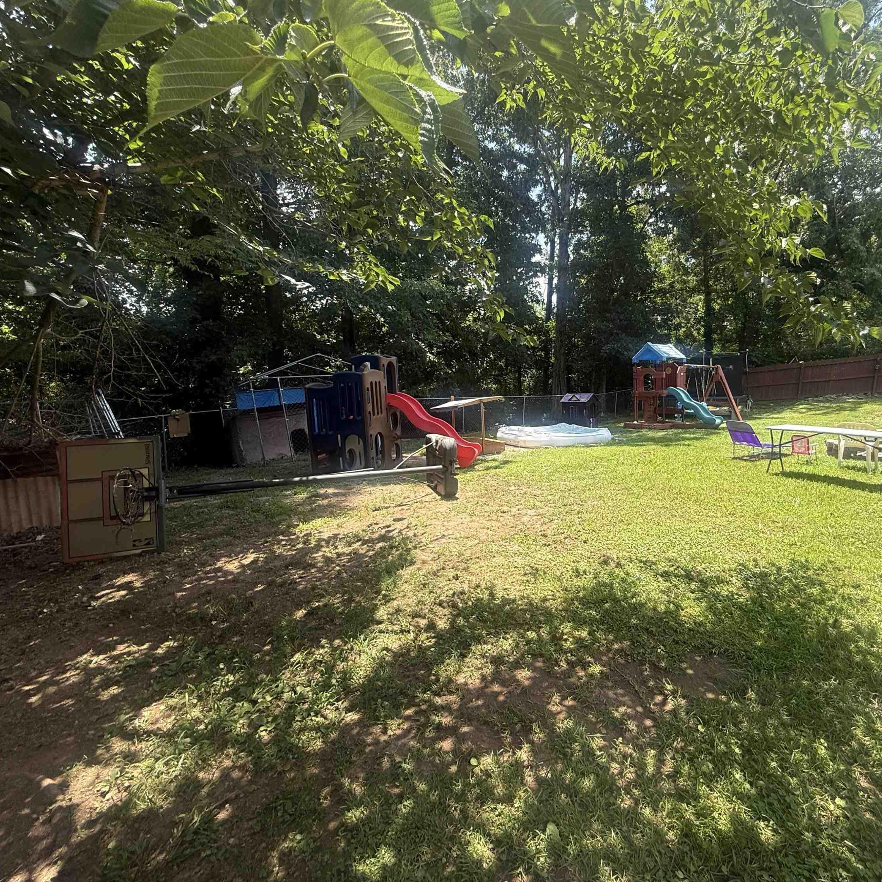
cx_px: 525
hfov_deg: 83.0
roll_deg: -3.9
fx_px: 490
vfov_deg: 84.0
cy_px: 431
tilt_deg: -7.0
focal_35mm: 17
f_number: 2.2
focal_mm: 2.22
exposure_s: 1/479
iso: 50
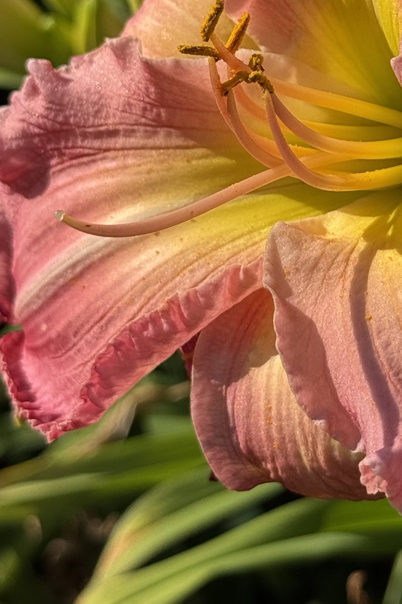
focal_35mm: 110
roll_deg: +6.1
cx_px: 336
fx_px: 1843
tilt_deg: -33.4
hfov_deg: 12.4
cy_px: 110
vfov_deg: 18.4
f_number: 1.78
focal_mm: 6.76
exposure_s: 1/5848
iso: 64
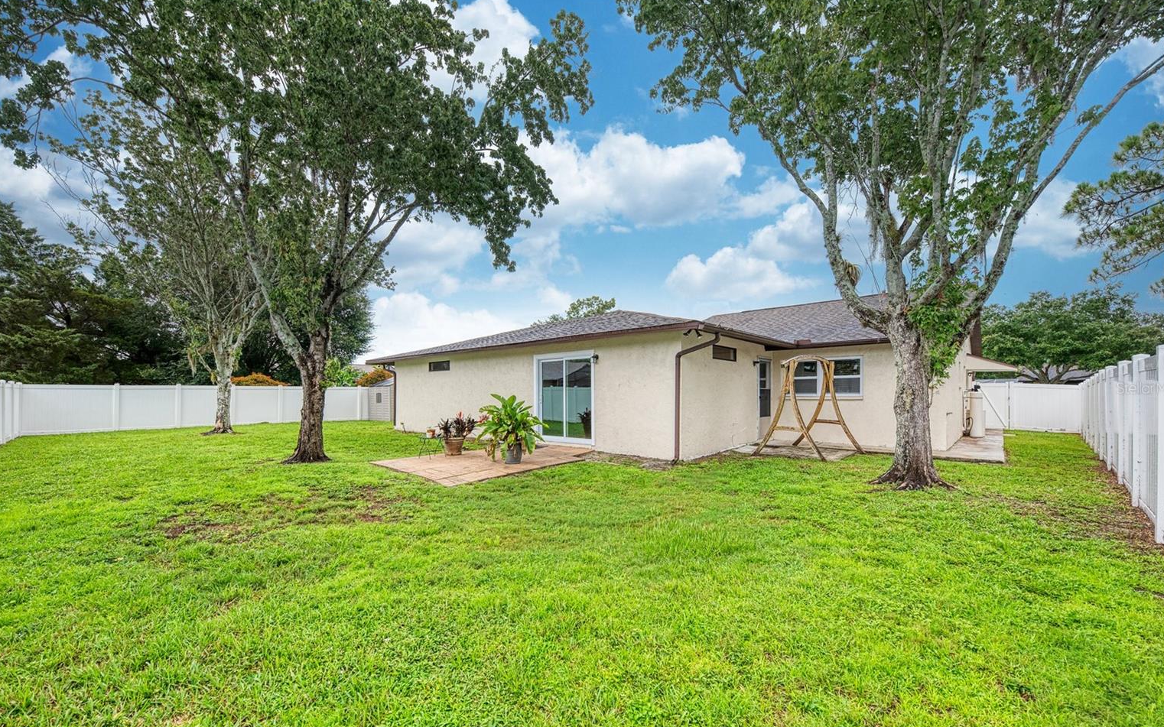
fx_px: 476
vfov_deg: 74.7
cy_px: 388
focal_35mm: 15
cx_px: 573
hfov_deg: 101.5
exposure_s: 1/1600
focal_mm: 14
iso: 400
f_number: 7.1
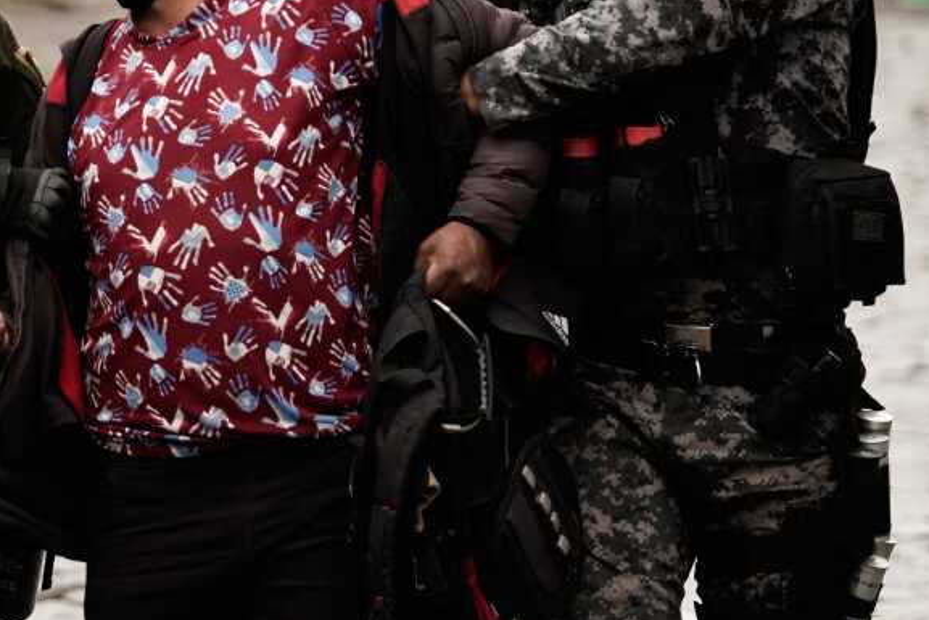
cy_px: 70
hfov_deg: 3.7
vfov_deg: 2.4
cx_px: 187
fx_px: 14540
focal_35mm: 563
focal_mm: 295.7
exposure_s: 1/1000
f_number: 6.3
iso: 1600
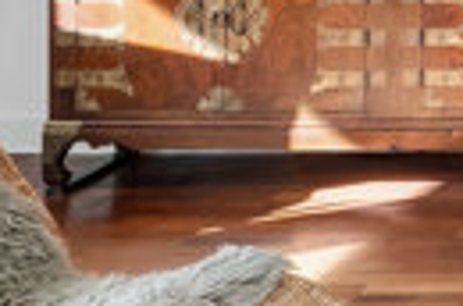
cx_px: 823
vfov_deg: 11.4
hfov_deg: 15.8
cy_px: -237
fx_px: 1424
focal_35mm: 111
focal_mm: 12
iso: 200
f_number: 10
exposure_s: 1/2.5
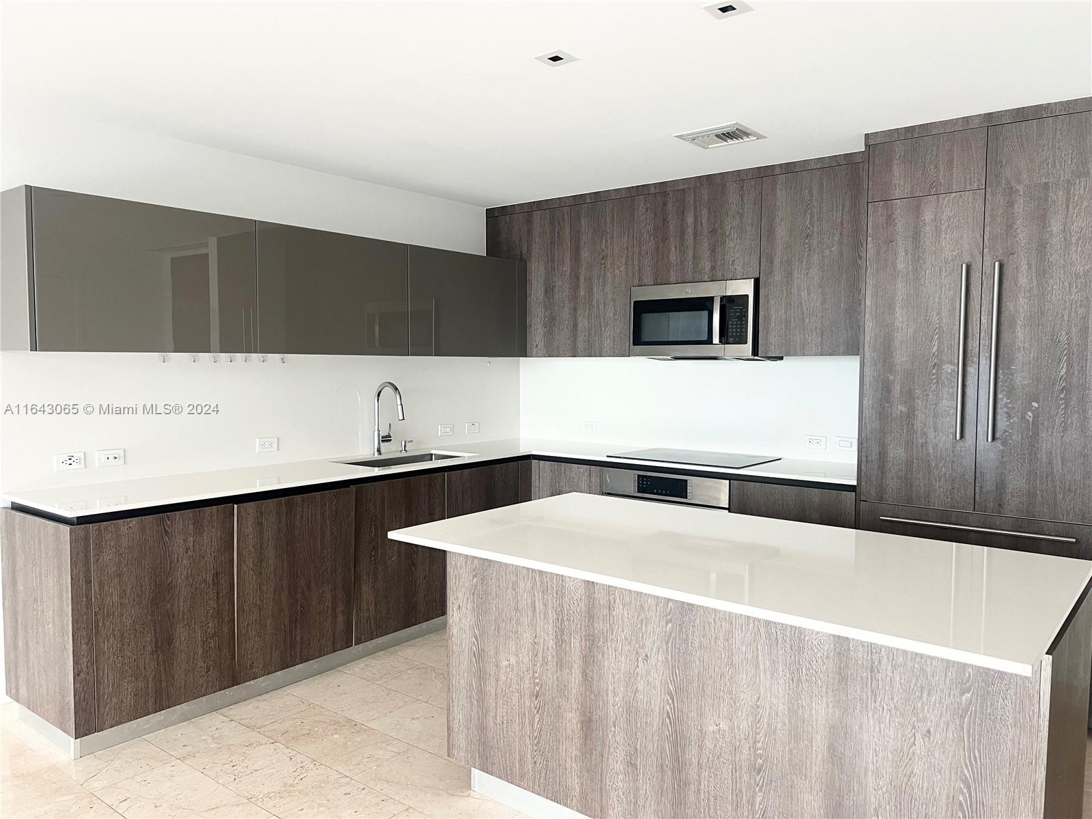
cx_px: 546
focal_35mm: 26
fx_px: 820
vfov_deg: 53.1
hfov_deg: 67.3
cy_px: 410
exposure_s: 1/79
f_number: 1.5
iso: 125
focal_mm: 5.7
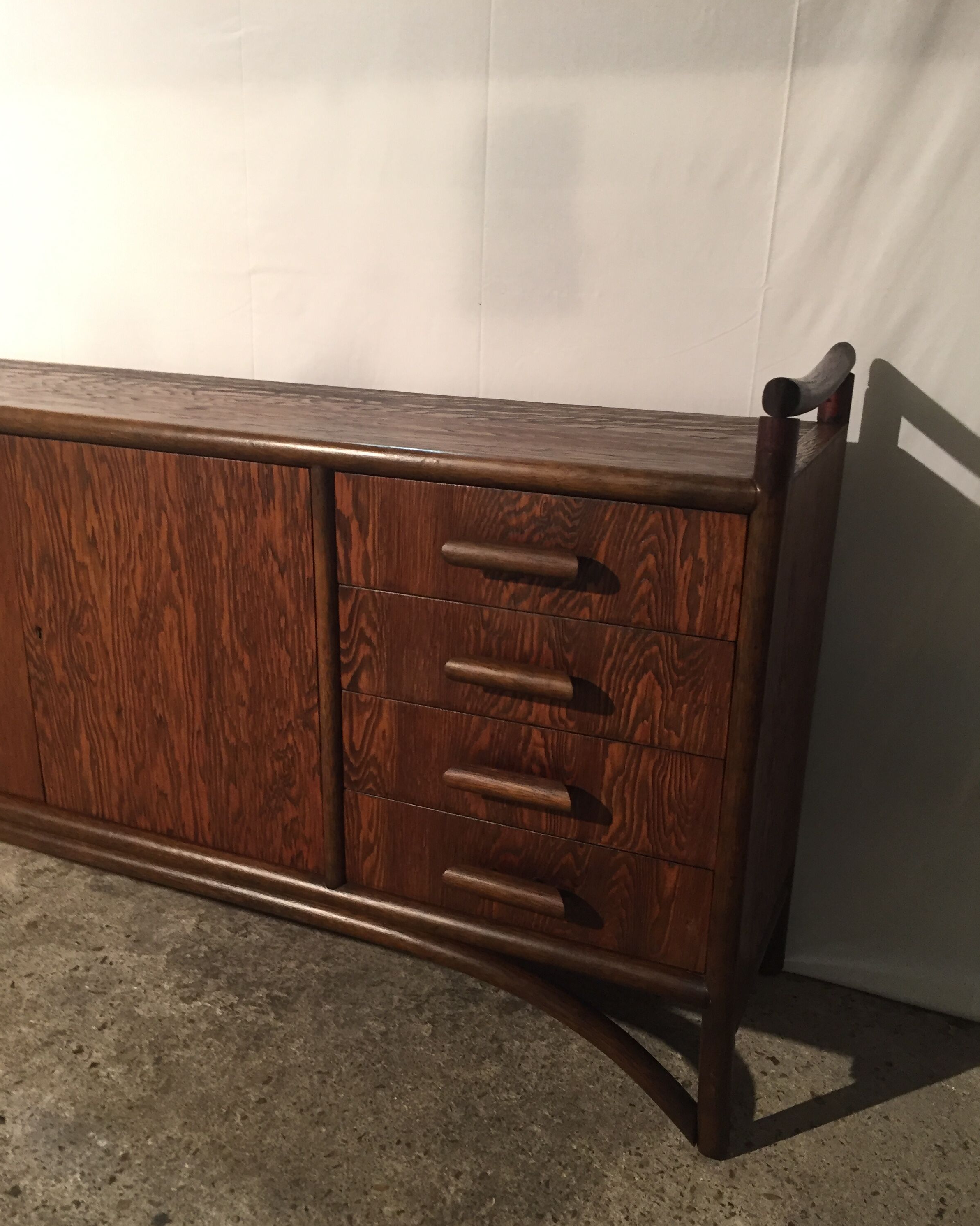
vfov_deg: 57.1
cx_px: 482
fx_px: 1124
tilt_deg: -19.6
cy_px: 661
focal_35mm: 31
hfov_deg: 47.1
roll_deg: -0.5
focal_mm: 4.15
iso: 160
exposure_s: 1/33
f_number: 2.2
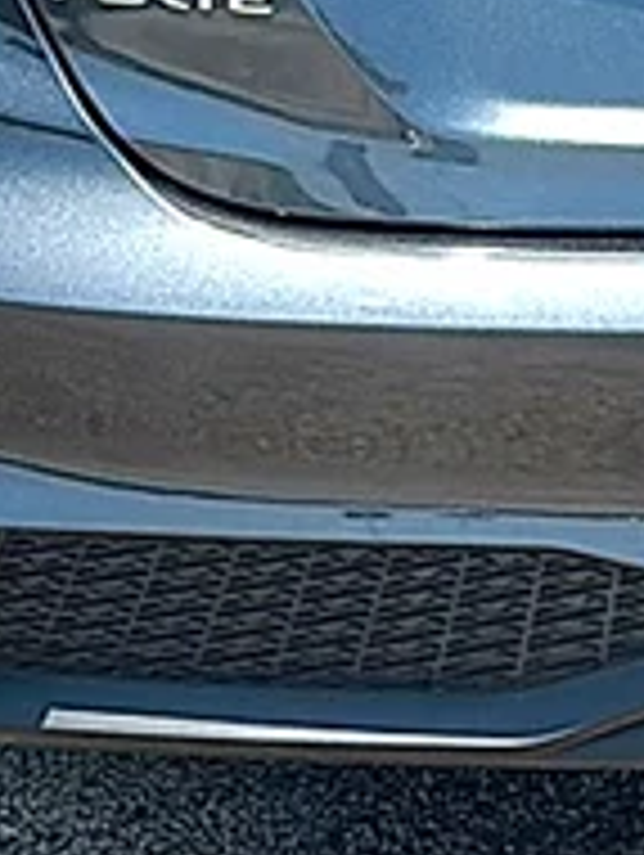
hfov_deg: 10.6
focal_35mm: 136
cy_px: -61
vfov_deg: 14.2
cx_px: 950
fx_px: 3366
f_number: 1.78
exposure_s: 1/4219
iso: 80
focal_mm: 6.86
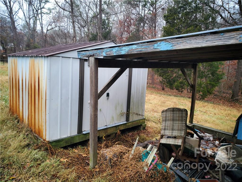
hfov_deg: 67.3
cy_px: 91
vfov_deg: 53.1
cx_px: 121
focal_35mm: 26
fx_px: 182
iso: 125
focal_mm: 4.3
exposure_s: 1/120
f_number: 2.4
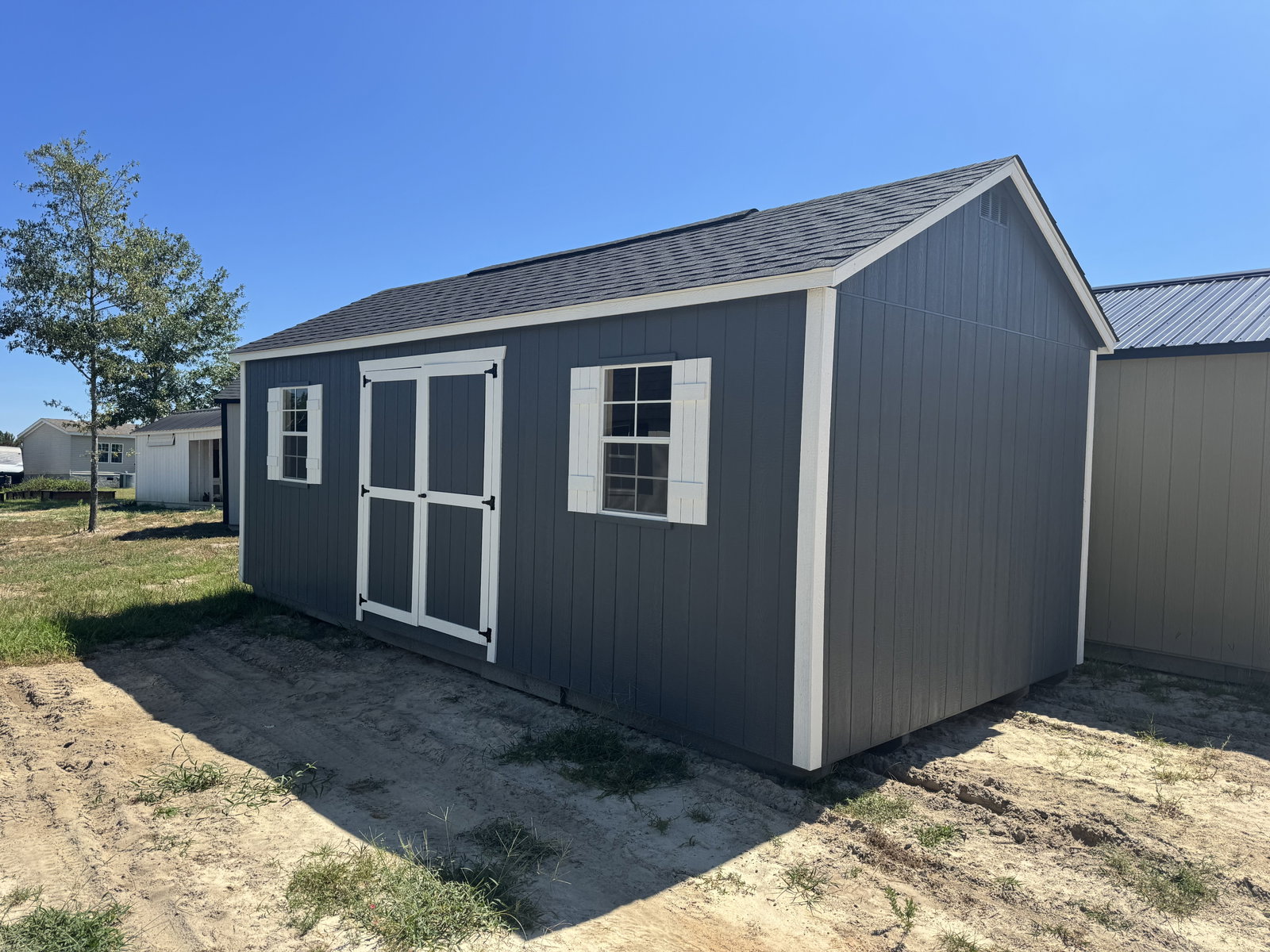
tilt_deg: +1.8
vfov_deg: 56.8
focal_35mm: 24
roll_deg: -0.1
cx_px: 635
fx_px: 881
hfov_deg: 71.6
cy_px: 476
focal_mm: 6.76
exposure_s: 1/3802
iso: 80
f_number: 1.78
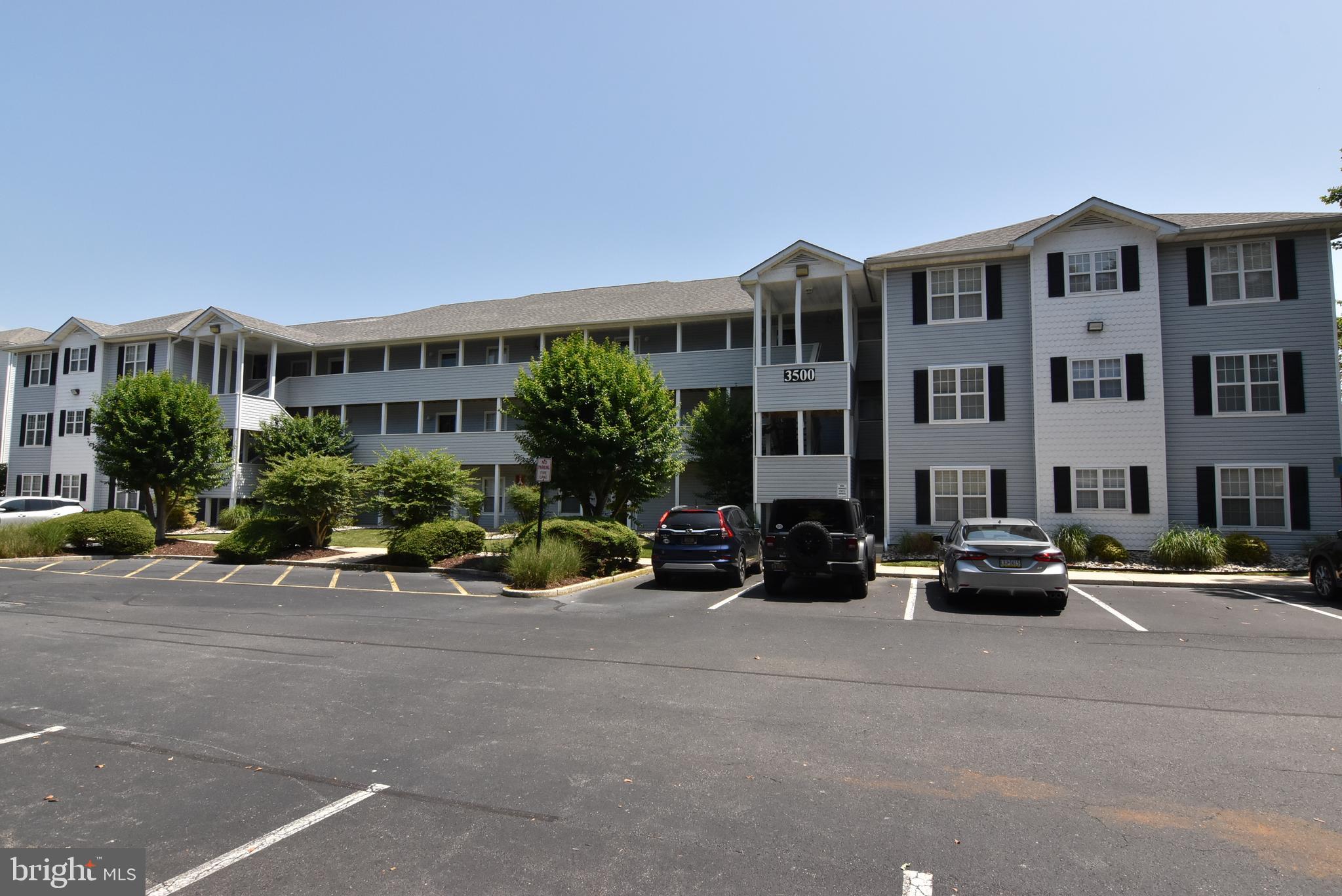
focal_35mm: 18
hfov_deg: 90.0
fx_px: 671
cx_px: 671
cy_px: 448
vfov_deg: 67.5
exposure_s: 1/800
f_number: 14
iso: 800
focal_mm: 12
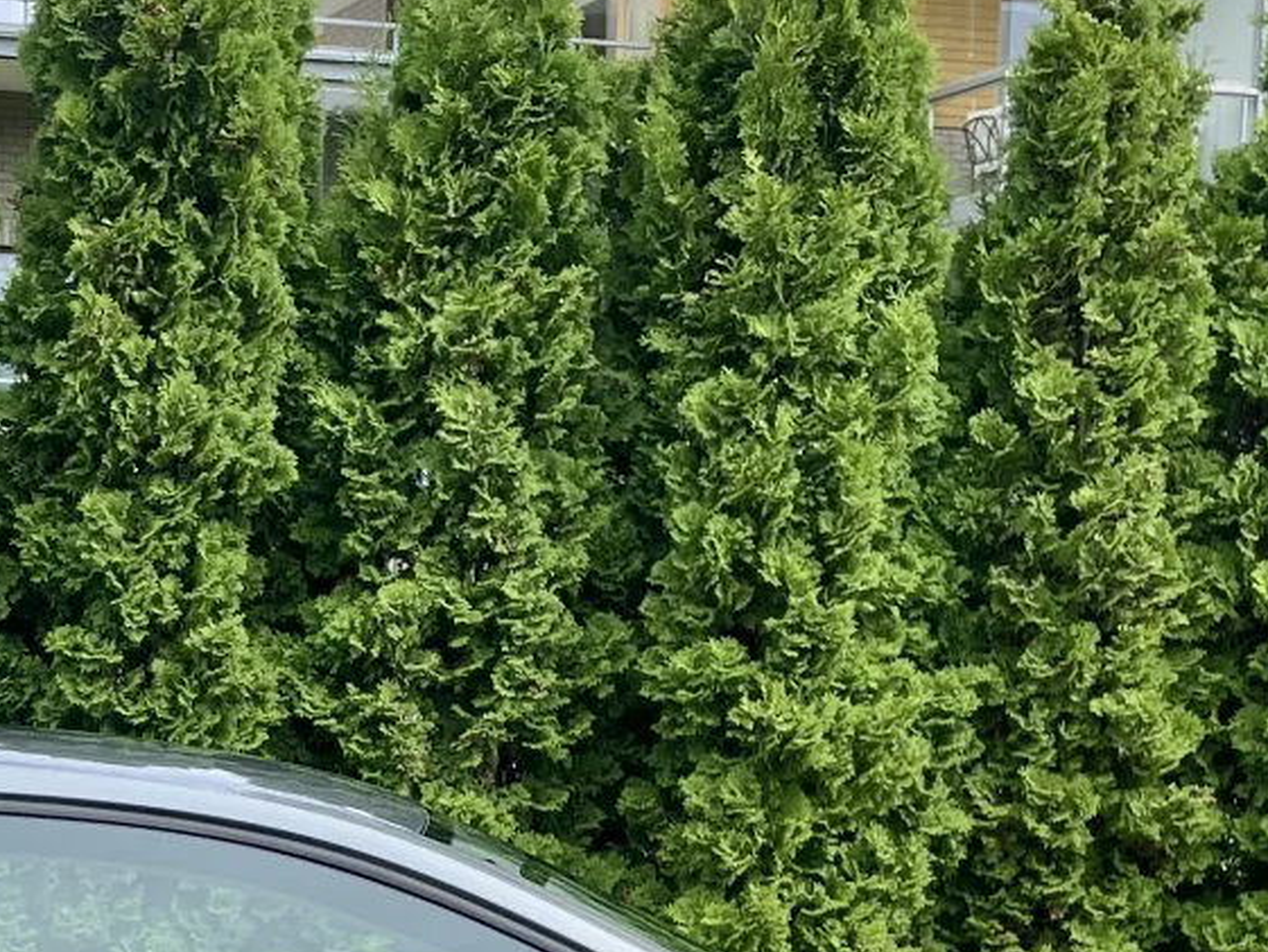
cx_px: -11
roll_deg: -0.8
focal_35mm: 89
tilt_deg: -7.4
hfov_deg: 21.2
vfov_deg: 15.9
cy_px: 1194
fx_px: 3261
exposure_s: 1/882
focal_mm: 4.2
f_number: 1.6
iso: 32
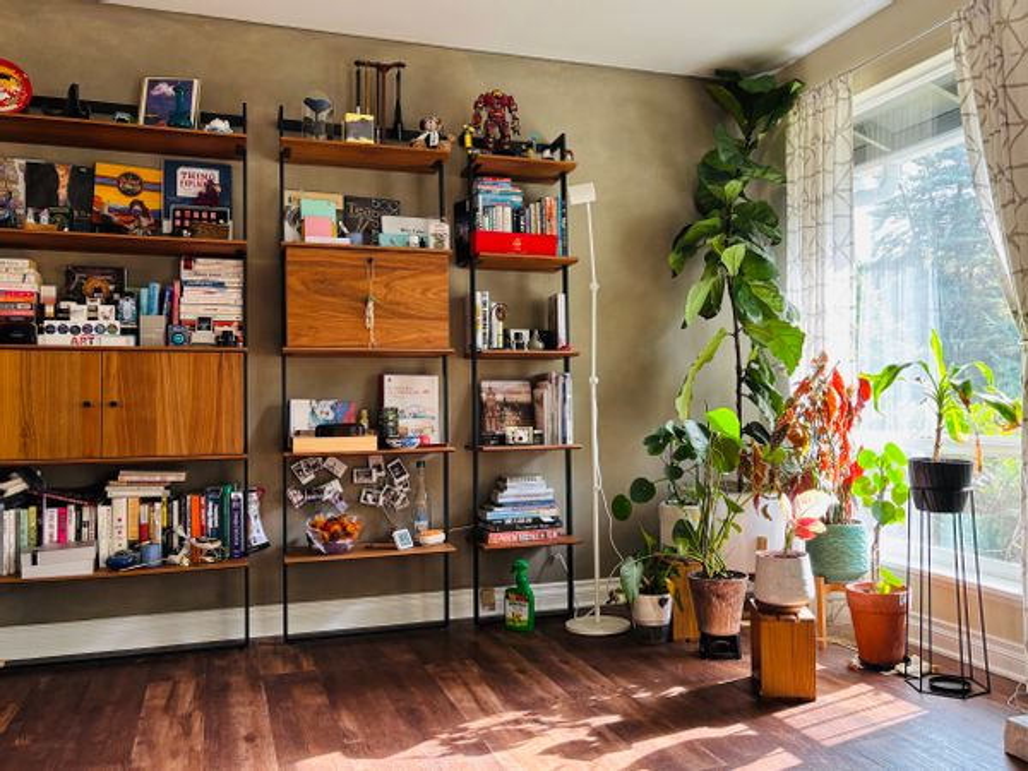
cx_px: 514
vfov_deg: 53.1
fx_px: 772
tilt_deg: +0.7
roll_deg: +0.6
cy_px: 386
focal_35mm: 26
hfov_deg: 67.3
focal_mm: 5.96
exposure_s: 1/121
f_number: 1.6
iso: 100
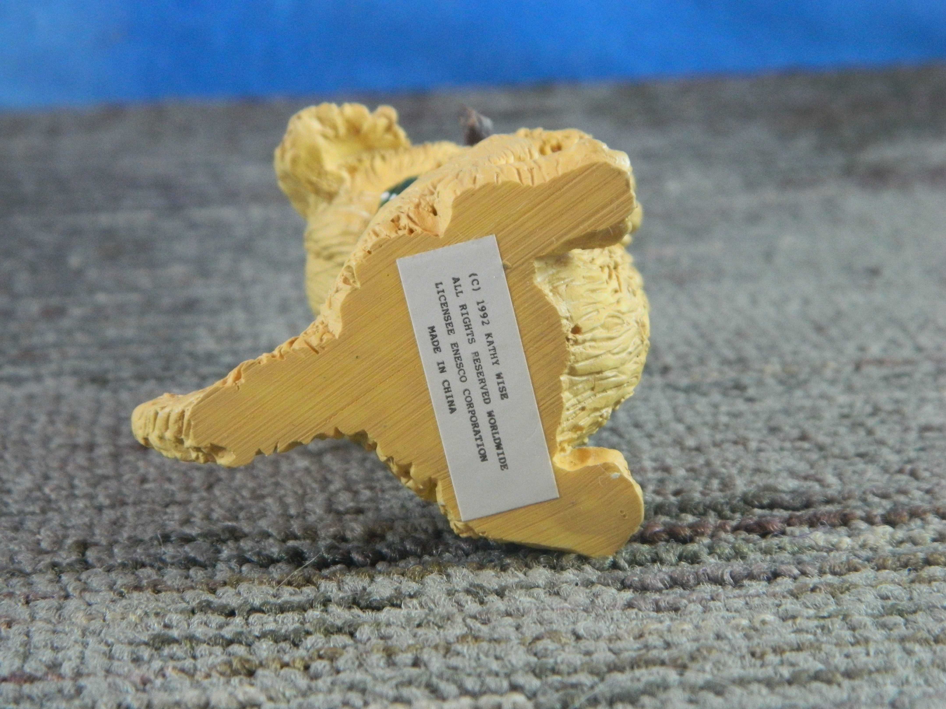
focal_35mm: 103
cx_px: 473
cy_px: 354
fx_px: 2815
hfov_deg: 19.1
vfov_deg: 14.4
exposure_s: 1/20
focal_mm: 18.6
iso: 400
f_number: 4.5
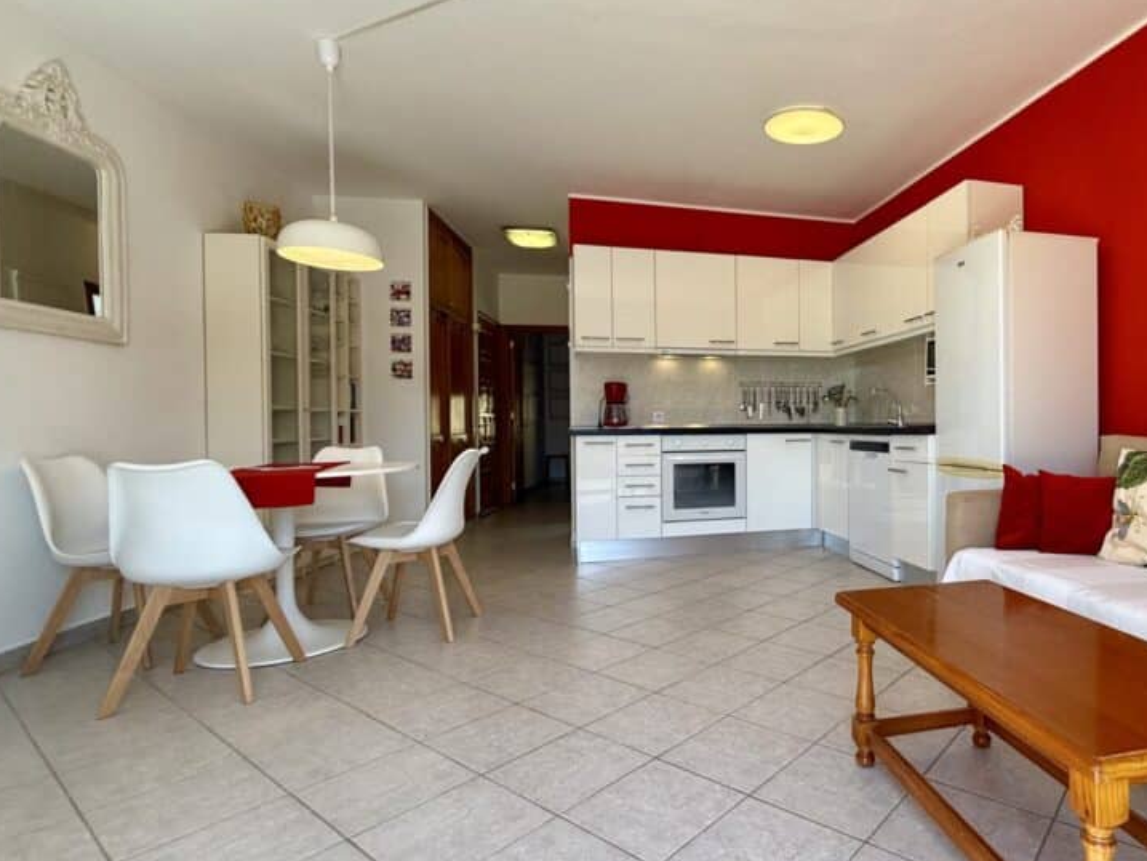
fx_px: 663
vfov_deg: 66.0
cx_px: 773
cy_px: 426
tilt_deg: +1.0
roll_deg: +0.9
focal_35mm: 20
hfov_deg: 78.8
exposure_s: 1/148
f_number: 2.2
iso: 50
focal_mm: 2.22
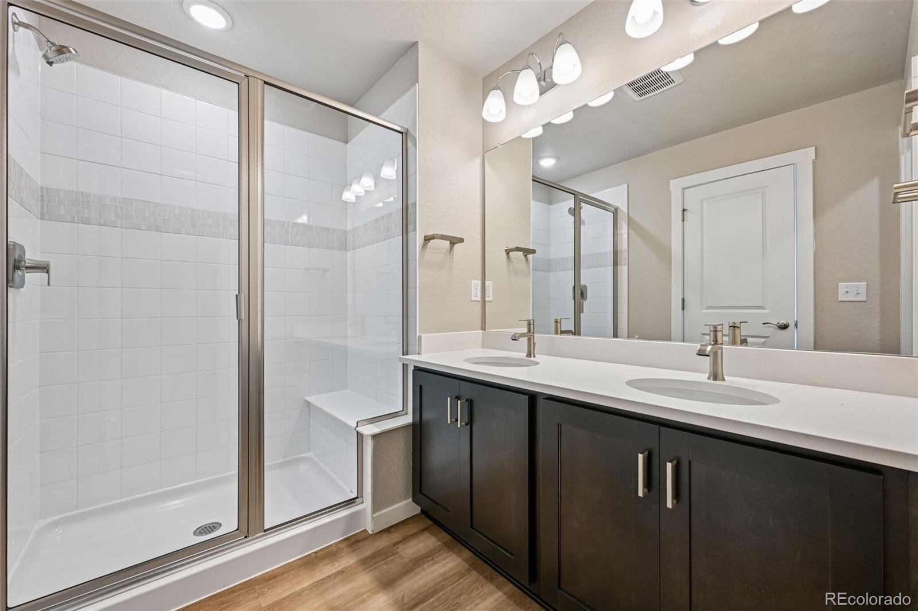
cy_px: 306
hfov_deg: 104.3
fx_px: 357
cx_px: 459
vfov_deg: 81.2
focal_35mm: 14
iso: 400
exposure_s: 1/15
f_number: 11
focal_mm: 14
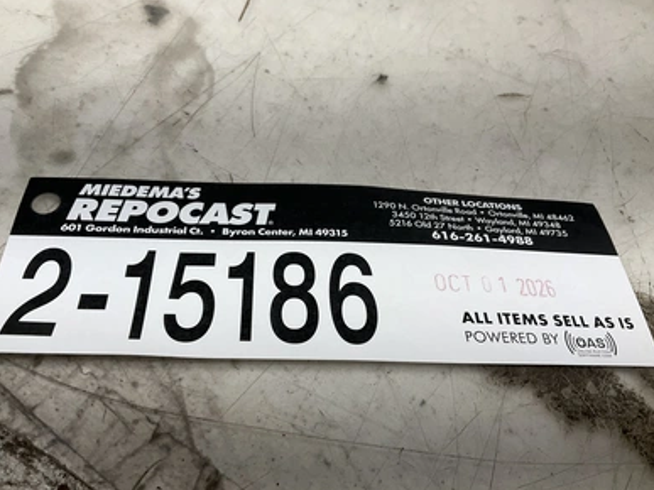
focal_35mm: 30
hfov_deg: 60.0
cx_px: 321
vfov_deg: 46.8
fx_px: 567
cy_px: 247
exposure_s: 1/120
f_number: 1.8
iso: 25
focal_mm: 3
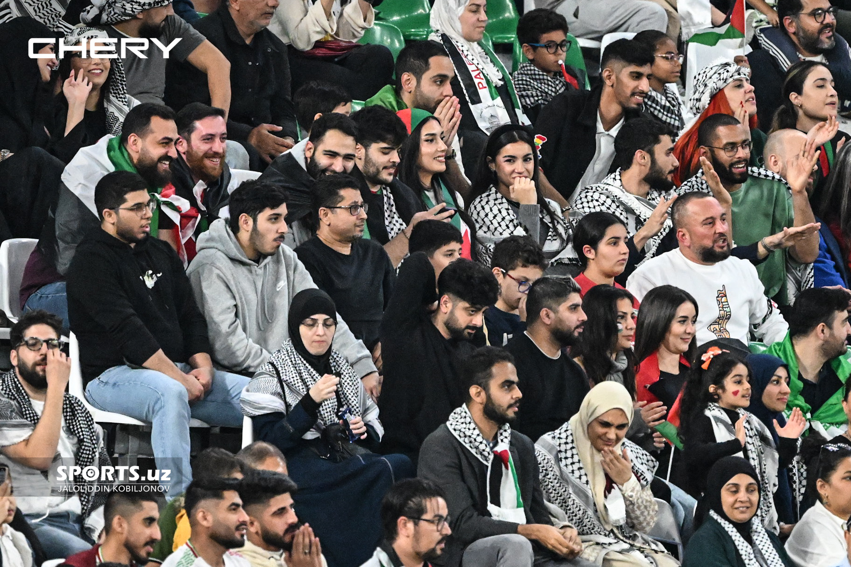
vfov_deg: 2.3
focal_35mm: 600
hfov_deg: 3.4
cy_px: 284
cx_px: 426
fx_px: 14181
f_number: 4
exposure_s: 1/2000
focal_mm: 600
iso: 10000
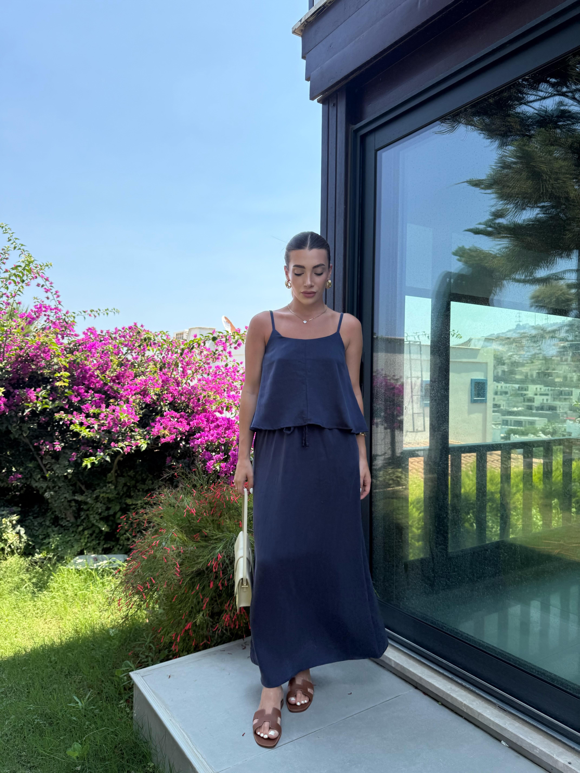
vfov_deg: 71.6
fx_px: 536
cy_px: 386
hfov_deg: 56.8
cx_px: 290
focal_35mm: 24
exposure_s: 1/2370
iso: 80
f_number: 1.78
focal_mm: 6.76
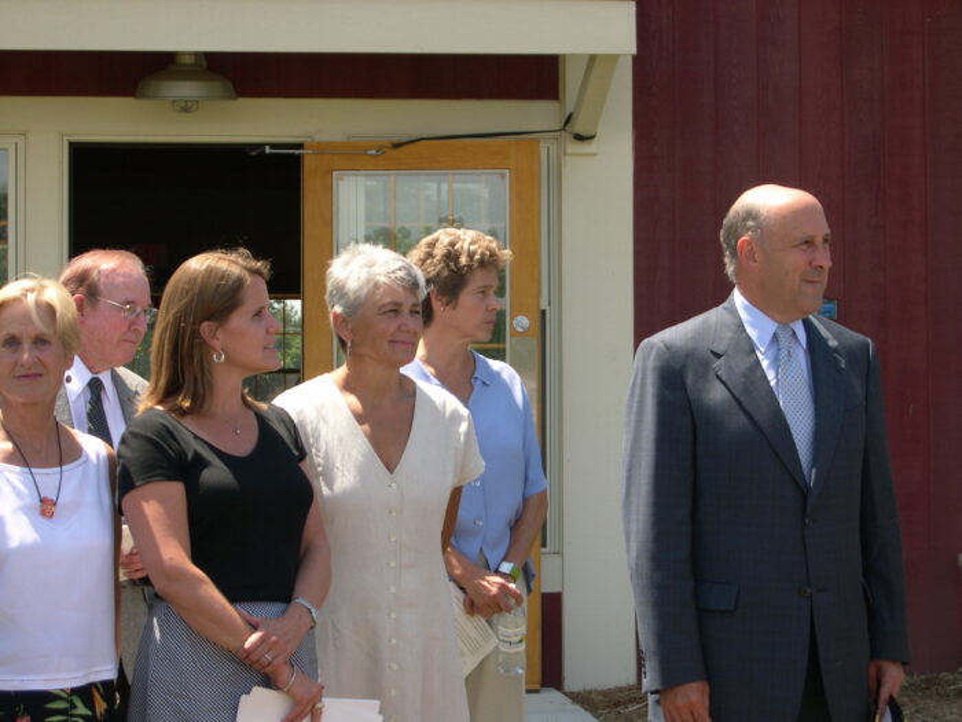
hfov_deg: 20.2
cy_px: 361
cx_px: 481
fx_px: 2696
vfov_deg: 15.2
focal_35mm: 97
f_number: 4.6
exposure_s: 1/233
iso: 100
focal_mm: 20.5
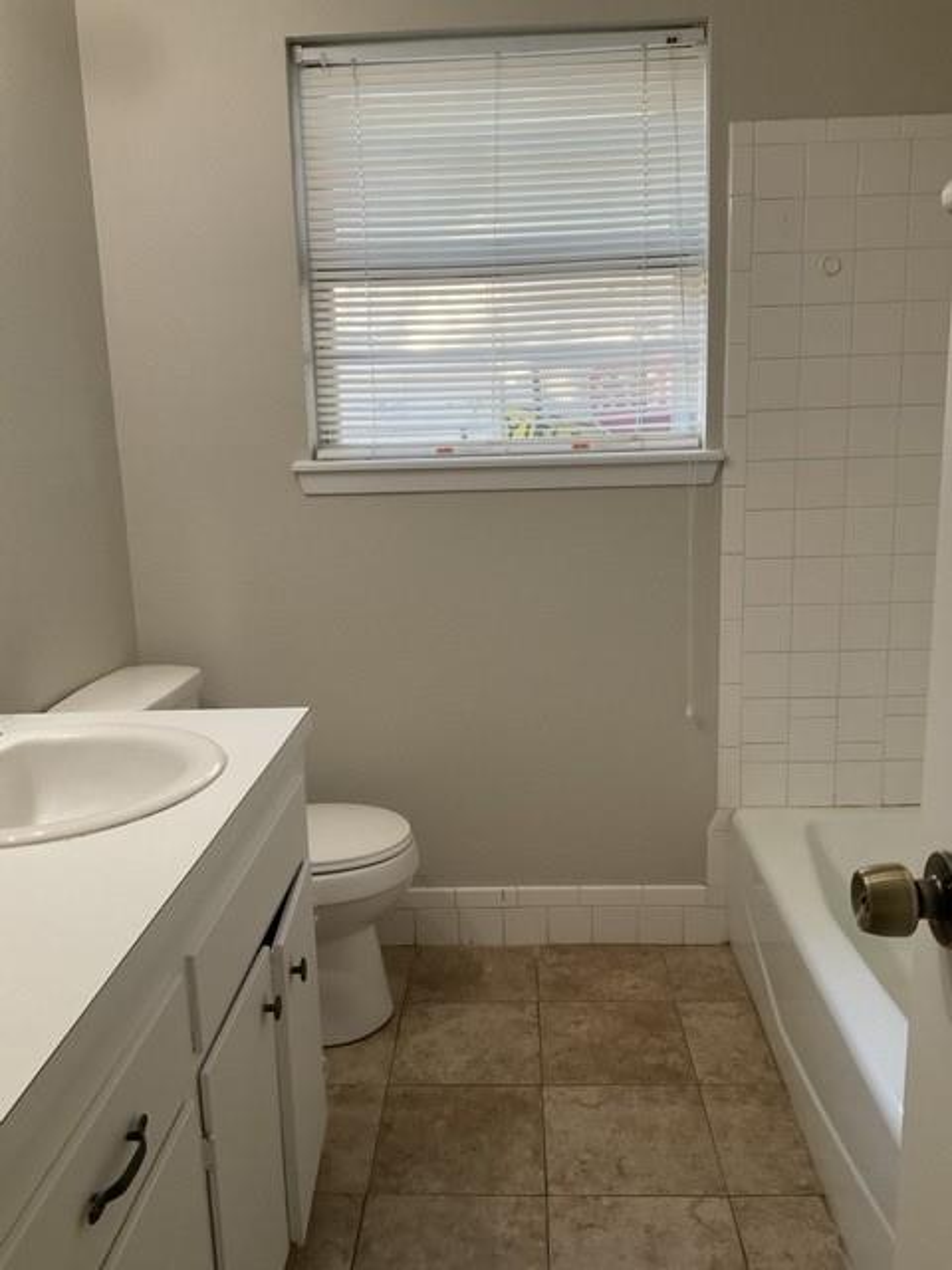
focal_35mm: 29
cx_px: 476
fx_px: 1063
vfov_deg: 61.7
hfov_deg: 48.2
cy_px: 635
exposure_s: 1/60
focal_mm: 3
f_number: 1.8
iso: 80
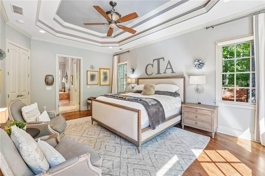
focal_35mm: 15
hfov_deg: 100.8
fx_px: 110
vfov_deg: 77.6
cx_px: 132
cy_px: 88
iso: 320
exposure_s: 1/15
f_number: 8
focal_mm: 14.9
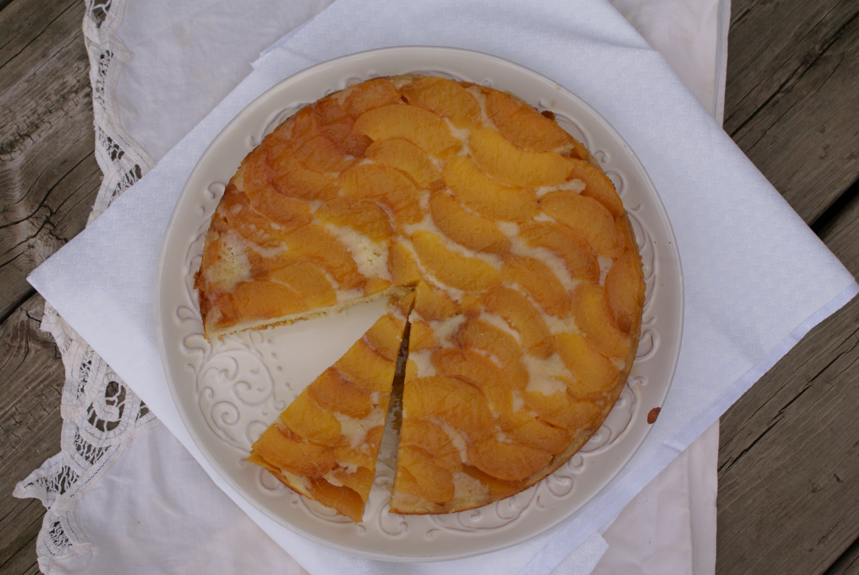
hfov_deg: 33.4
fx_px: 1433
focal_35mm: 60
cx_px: 430
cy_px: 288
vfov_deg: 22.7
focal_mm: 40
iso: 250
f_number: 6.3
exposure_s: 1/60
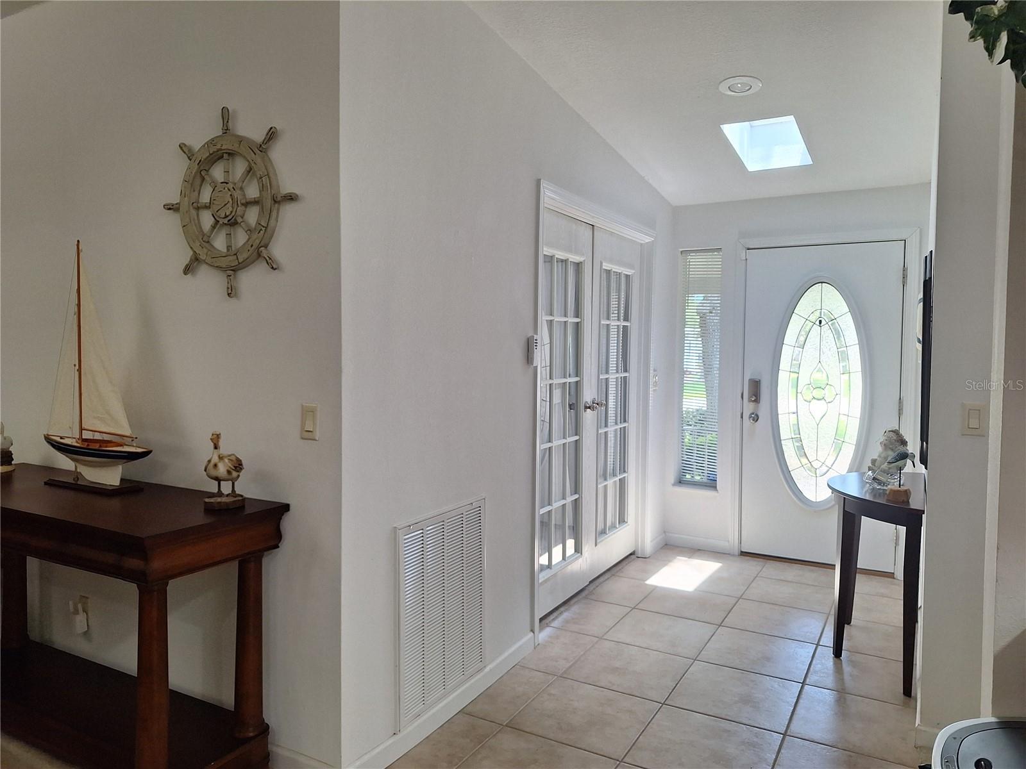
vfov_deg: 58.9
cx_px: 513
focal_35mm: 23
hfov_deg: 73.9
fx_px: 682
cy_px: 384
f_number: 1.8
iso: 64
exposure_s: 1/120
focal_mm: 5.54
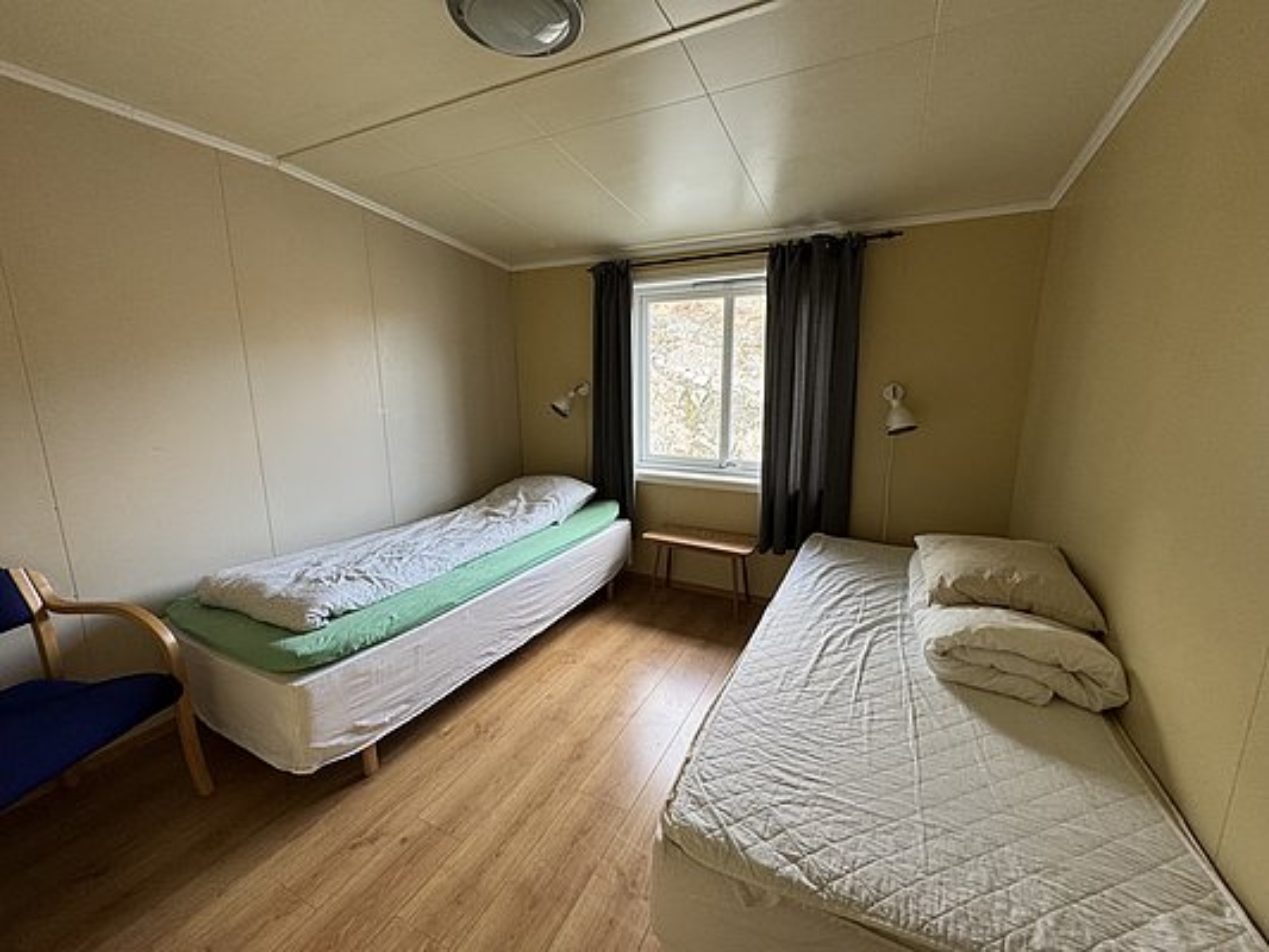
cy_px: 476
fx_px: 513
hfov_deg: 102.1
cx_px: 634
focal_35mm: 14
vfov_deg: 85.7
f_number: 2.2
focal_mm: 2.22
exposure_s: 1/100
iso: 200
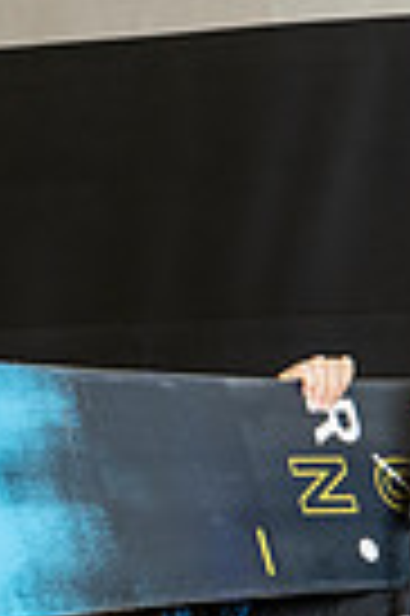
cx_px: 433
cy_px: 1007
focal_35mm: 345
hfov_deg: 4.0
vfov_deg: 5.9
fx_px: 5908
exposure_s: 1/160
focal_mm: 70
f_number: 4
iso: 400
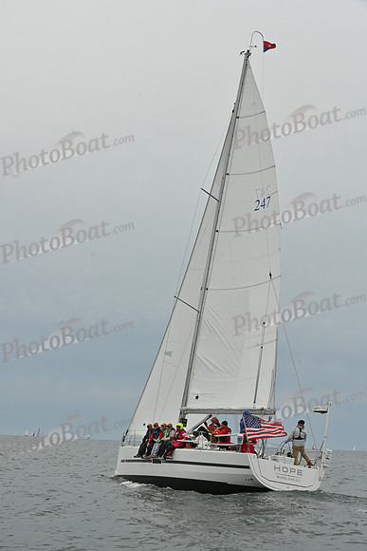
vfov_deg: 28.8
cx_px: 184
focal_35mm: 70
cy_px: 276
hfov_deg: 19.5
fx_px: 1070
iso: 320
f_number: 14
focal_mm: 70
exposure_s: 1/1000
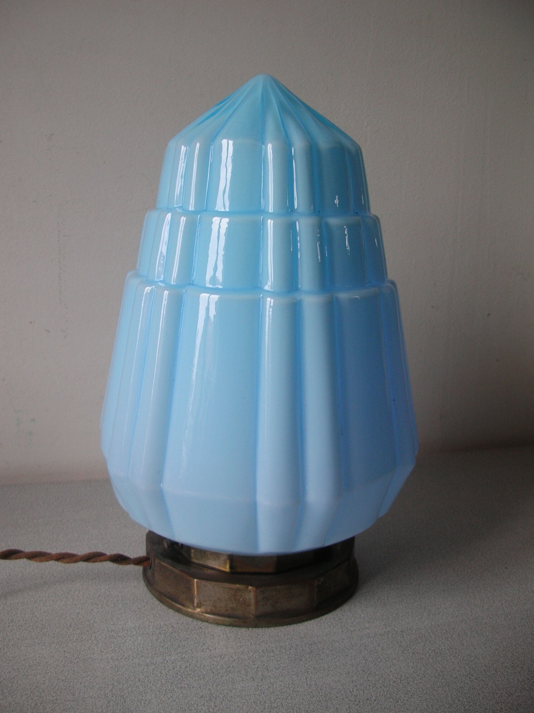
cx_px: 267
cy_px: 356
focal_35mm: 35
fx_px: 721
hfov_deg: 40.6
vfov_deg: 52.7
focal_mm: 5.8
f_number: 2.8
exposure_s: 1/31.6
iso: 50
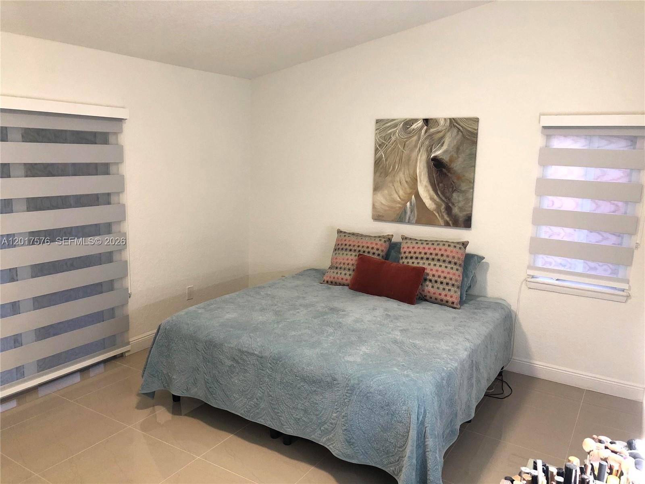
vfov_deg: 49.7
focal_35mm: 28
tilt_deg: -10.3
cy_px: 242
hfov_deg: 63.4
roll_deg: -1.8
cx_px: 322
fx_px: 522
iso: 64
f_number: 1.8
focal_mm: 4
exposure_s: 1/17
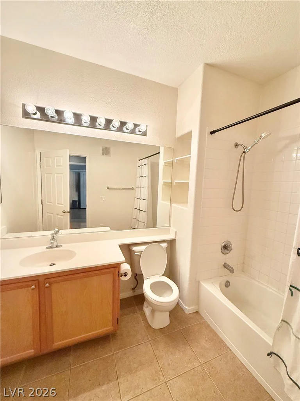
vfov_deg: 102.1
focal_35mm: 14
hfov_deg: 85.7
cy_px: 200
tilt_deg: -5.2
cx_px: 150
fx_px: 162
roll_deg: -2.8
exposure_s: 1/120
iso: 250
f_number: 2.2
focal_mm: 2.22
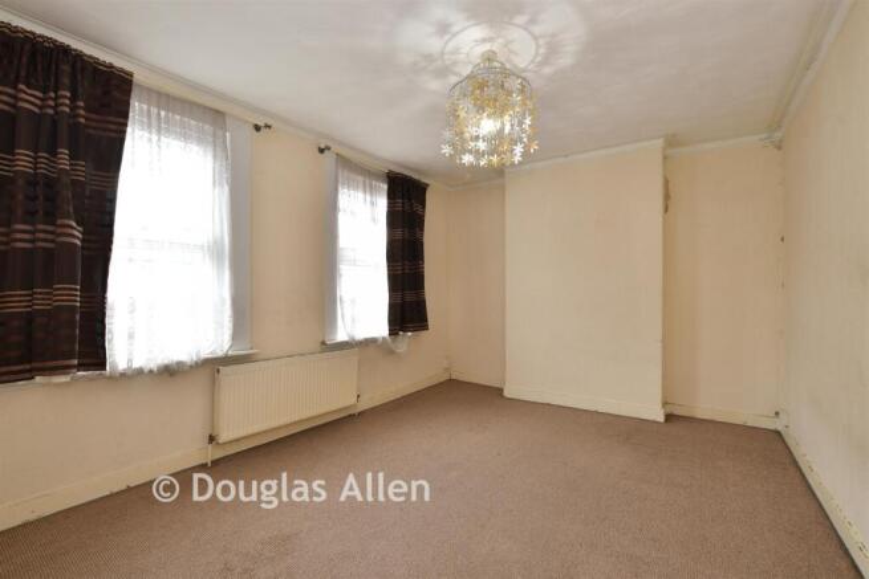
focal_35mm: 15
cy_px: 290
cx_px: 434
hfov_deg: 100.4
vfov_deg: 77.4
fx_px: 362
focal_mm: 10
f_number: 8
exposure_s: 3
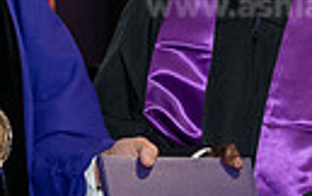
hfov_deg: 5.7
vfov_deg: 3.6
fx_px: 3116
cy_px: 57
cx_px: 36
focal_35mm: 366
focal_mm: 80
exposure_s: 1/200
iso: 2500
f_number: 5.6
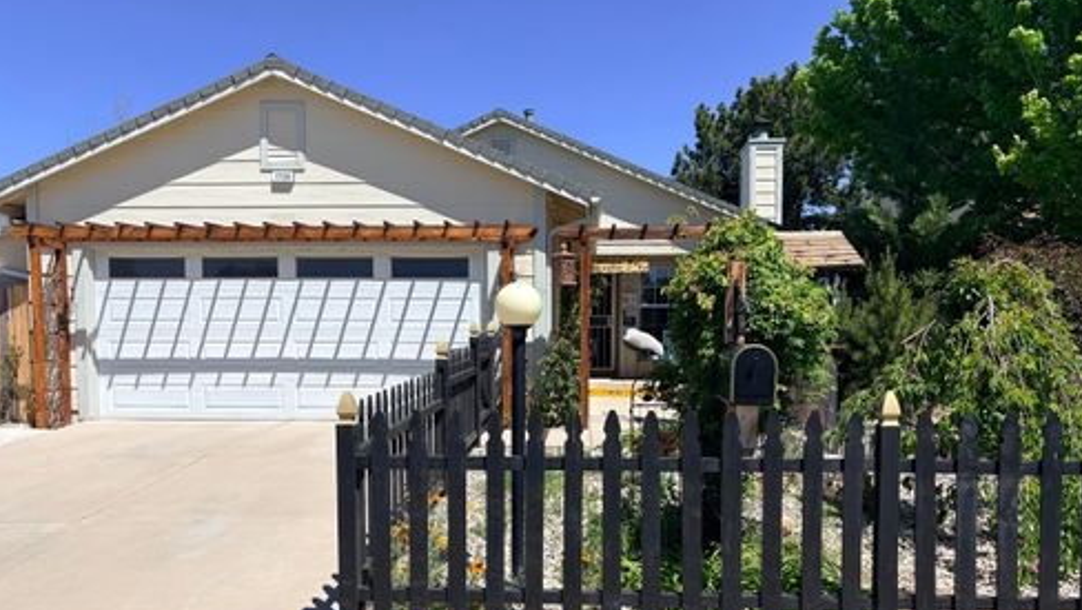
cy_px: 385
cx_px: 548
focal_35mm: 29
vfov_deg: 39.9
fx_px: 832
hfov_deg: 66.0
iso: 50
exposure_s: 1/4329
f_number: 1.6
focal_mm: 5.96
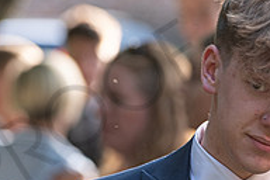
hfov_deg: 3.3
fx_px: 4755
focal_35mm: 634
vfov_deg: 2.2
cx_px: 89
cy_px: 155
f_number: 3.2
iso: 200
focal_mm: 140
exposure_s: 1/125
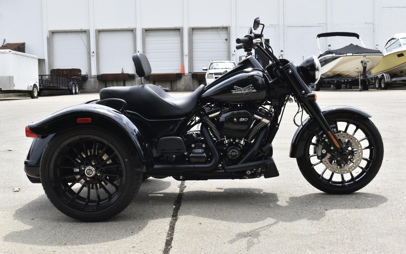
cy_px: 126
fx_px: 493
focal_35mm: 45
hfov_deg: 44.8
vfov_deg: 28.9
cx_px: 203
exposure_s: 1/400
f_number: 10
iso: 400
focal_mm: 29
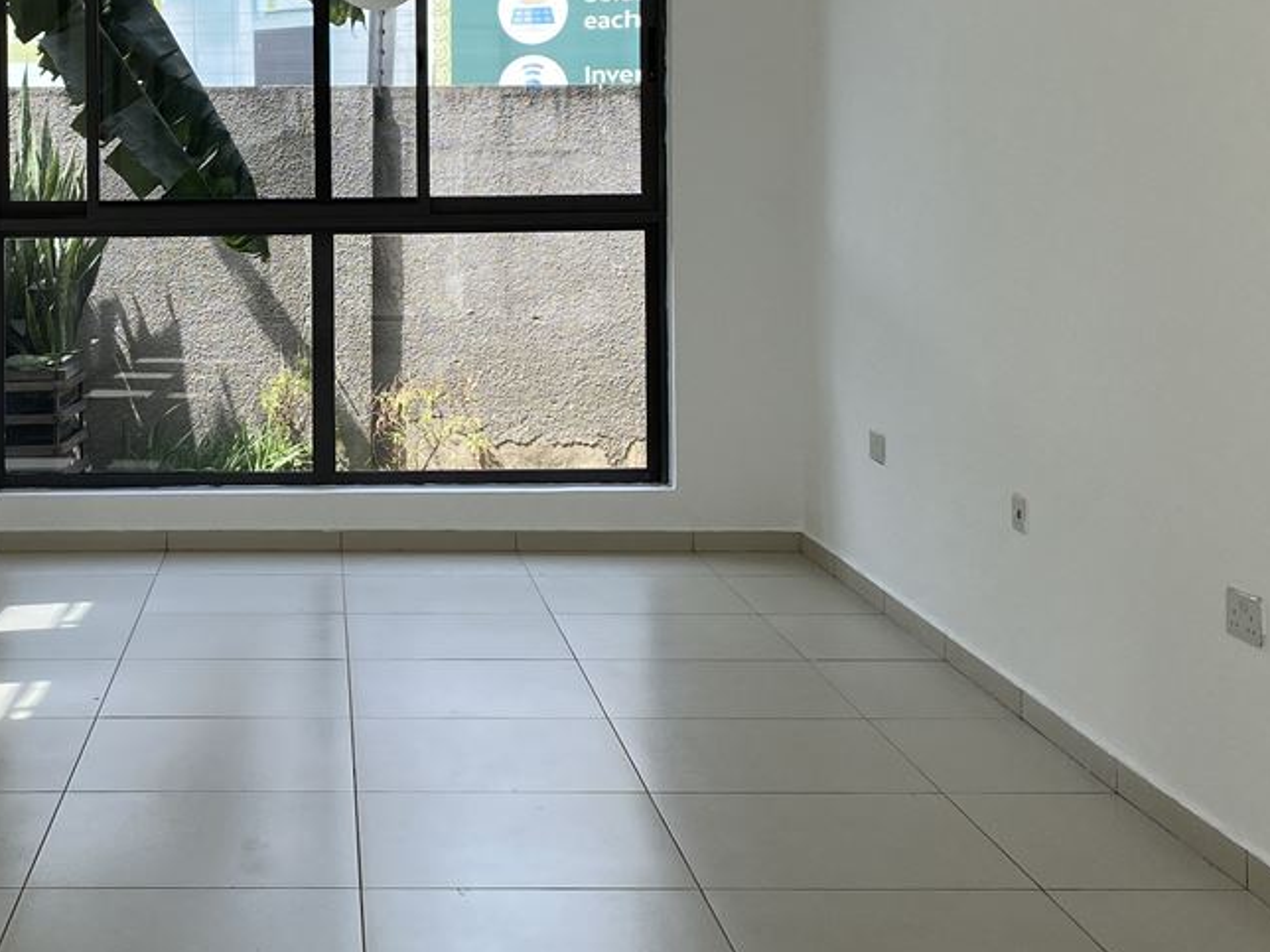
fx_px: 2091
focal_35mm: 57
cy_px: 235
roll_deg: +0.3
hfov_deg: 33.1
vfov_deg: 25.3
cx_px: 307
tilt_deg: -1.0
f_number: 1.8
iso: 32
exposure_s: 1/460
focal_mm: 4.25
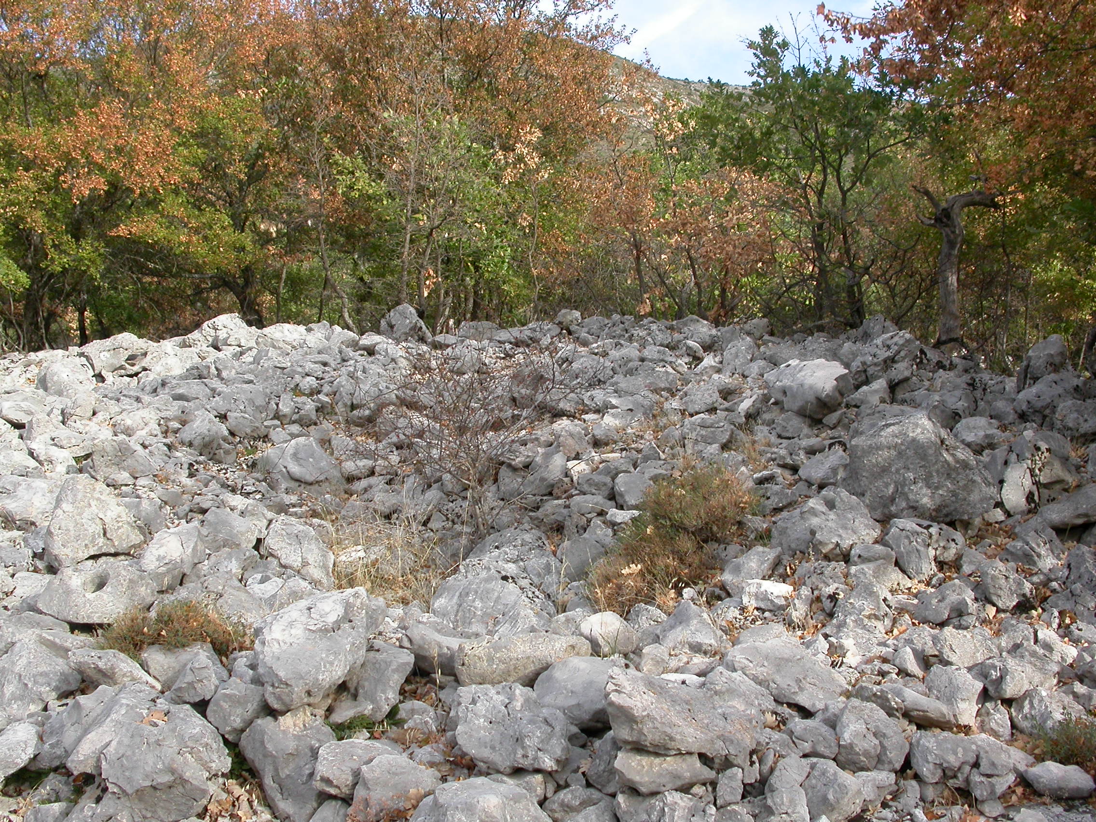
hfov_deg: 49.0
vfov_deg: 37.7
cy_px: 411
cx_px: 548
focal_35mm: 38
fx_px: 1203
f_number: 5.3
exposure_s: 1/182
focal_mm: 7.85
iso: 100
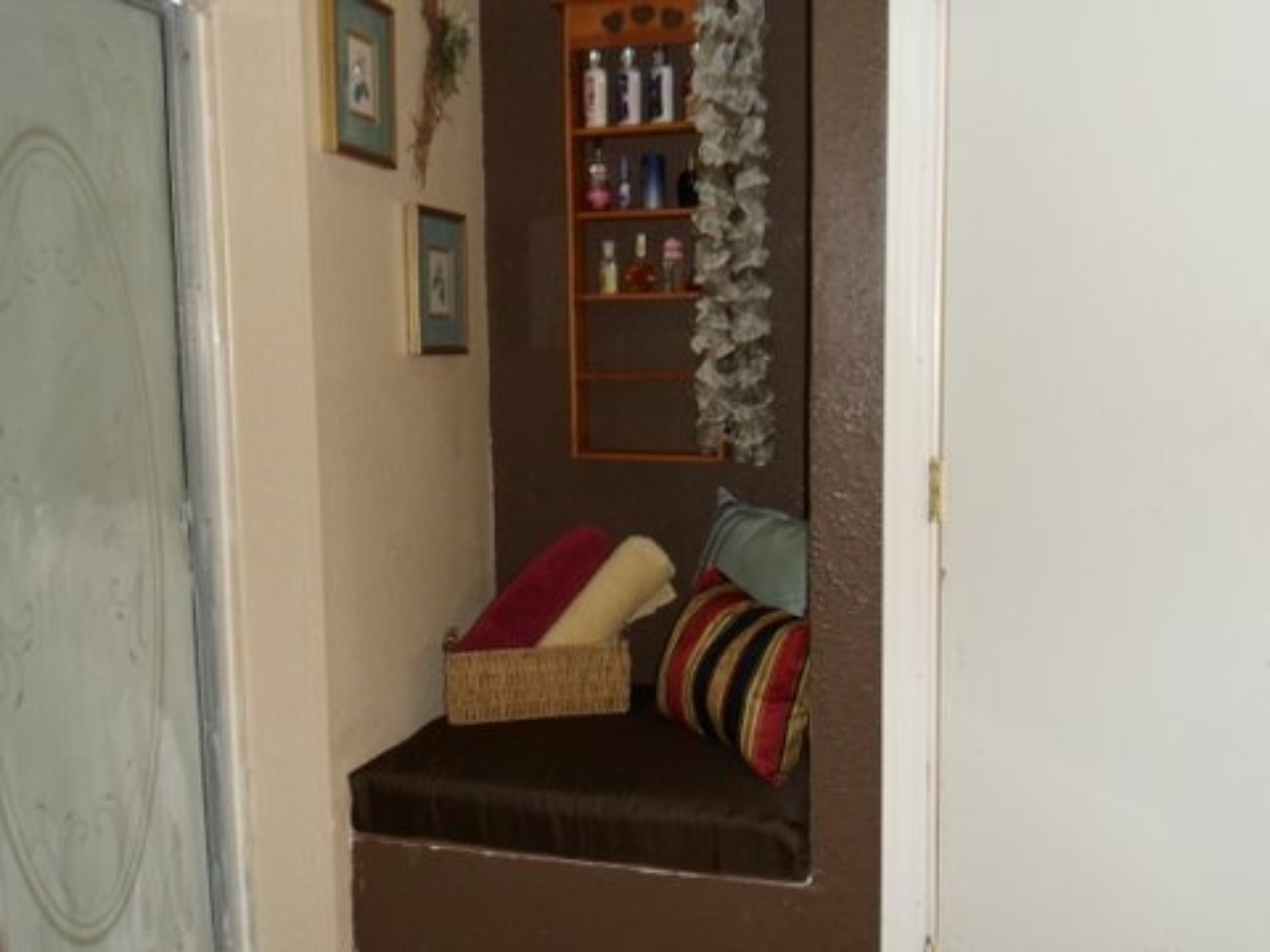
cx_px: 635
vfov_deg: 41.8
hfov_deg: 54.0
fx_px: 1247
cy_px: 476
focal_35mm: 34
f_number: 3.7
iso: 160
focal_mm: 5.7
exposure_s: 1/30
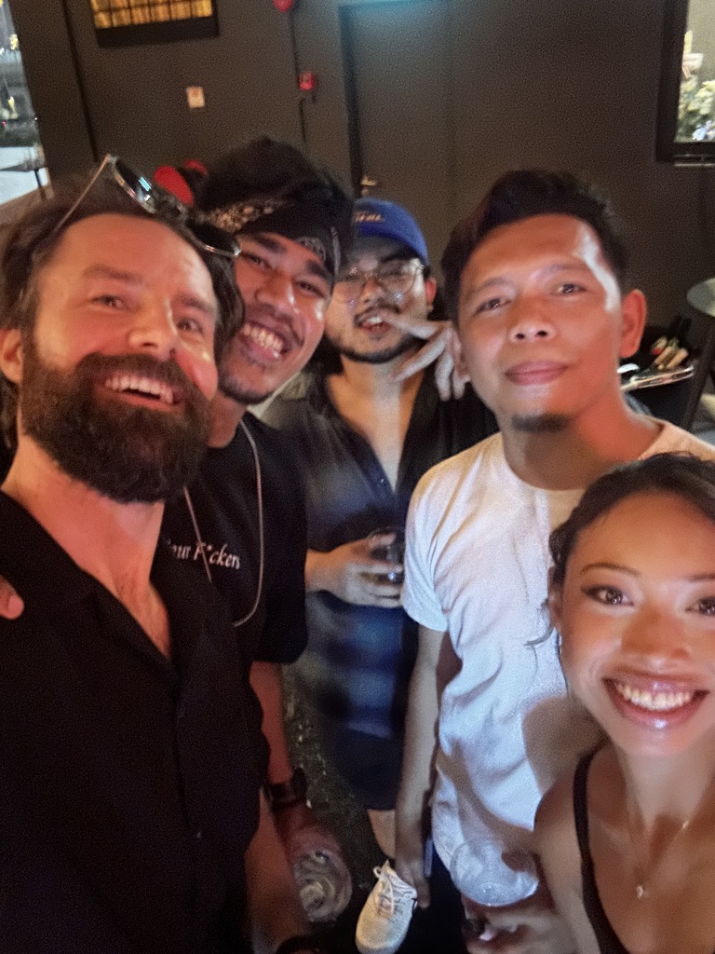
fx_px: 826
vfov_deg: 60.0
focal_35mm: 30
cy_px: 477
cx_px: 358
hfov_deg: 46.8
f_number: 1.9
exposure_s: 1/8
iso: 1250
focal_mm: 2.69
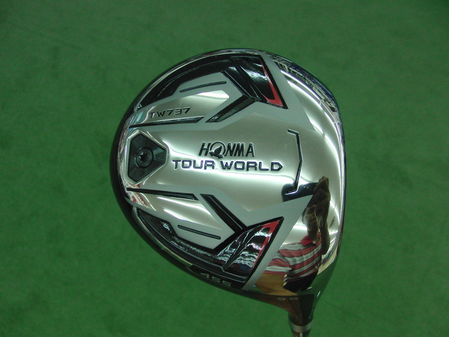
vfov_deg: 38.7
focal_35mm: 37
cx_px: 224
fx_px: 480
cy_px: 168
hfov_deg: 50.1
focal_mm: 6.42
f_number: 3.6
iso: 320
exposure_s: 1/80
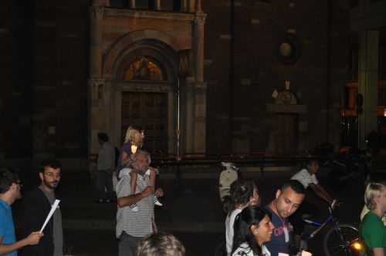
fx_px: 883
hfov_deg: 24.6
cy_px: 128
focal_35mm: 82
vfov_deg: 16.5
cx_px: 193
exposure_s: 1/60
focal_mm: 55
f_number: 5.6
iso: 800
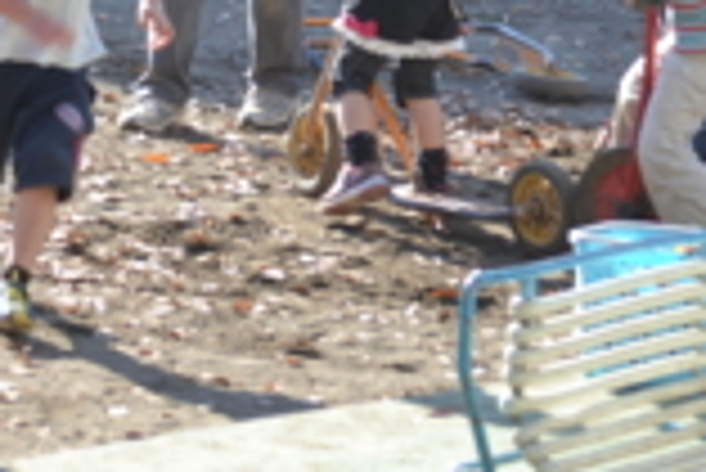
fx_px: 6144
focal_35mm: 313
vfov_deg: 4.4
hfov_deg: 6.6
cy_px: -43
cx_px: 117
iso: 100
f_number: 5.6
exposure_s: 1/125
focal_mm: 82
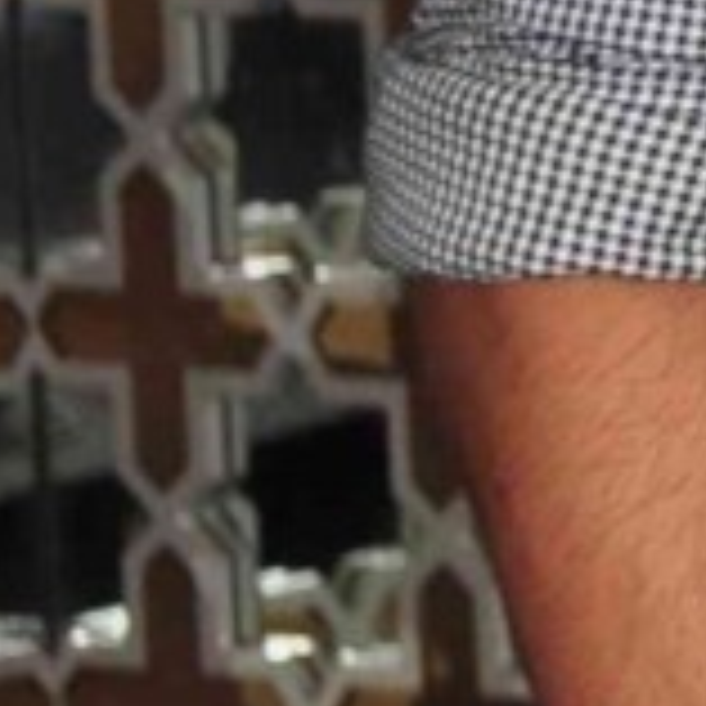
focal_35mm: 518
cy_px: -567
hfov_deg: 3.3
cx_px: 2147
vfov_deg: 3.4
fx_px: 11953
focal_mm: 40
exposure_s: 1/160
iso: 400
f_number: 6.3
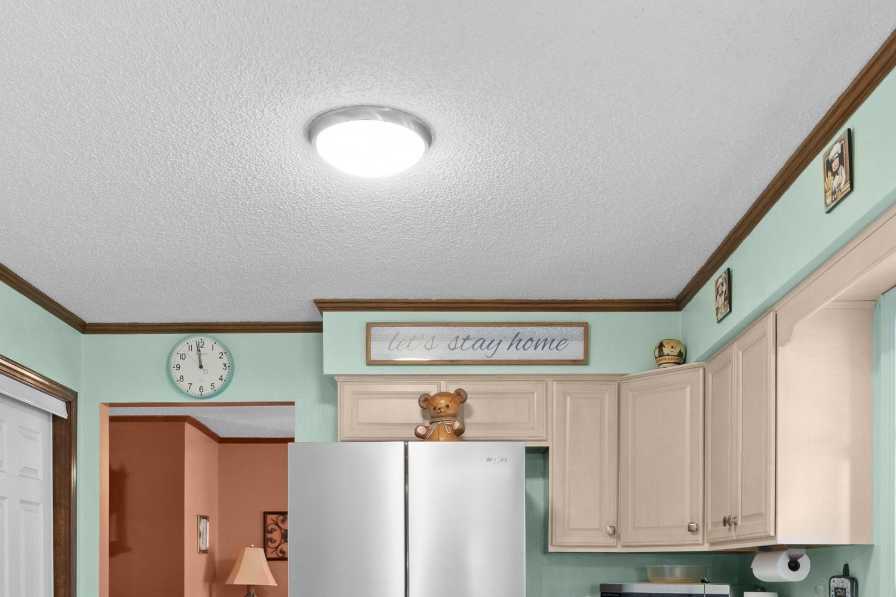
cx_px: 424
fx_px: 926
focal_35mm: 37
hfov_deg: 51.6
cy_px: 576
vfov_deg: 33.2
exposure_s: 1/1.67
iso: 400
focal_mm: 12.4
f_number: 10
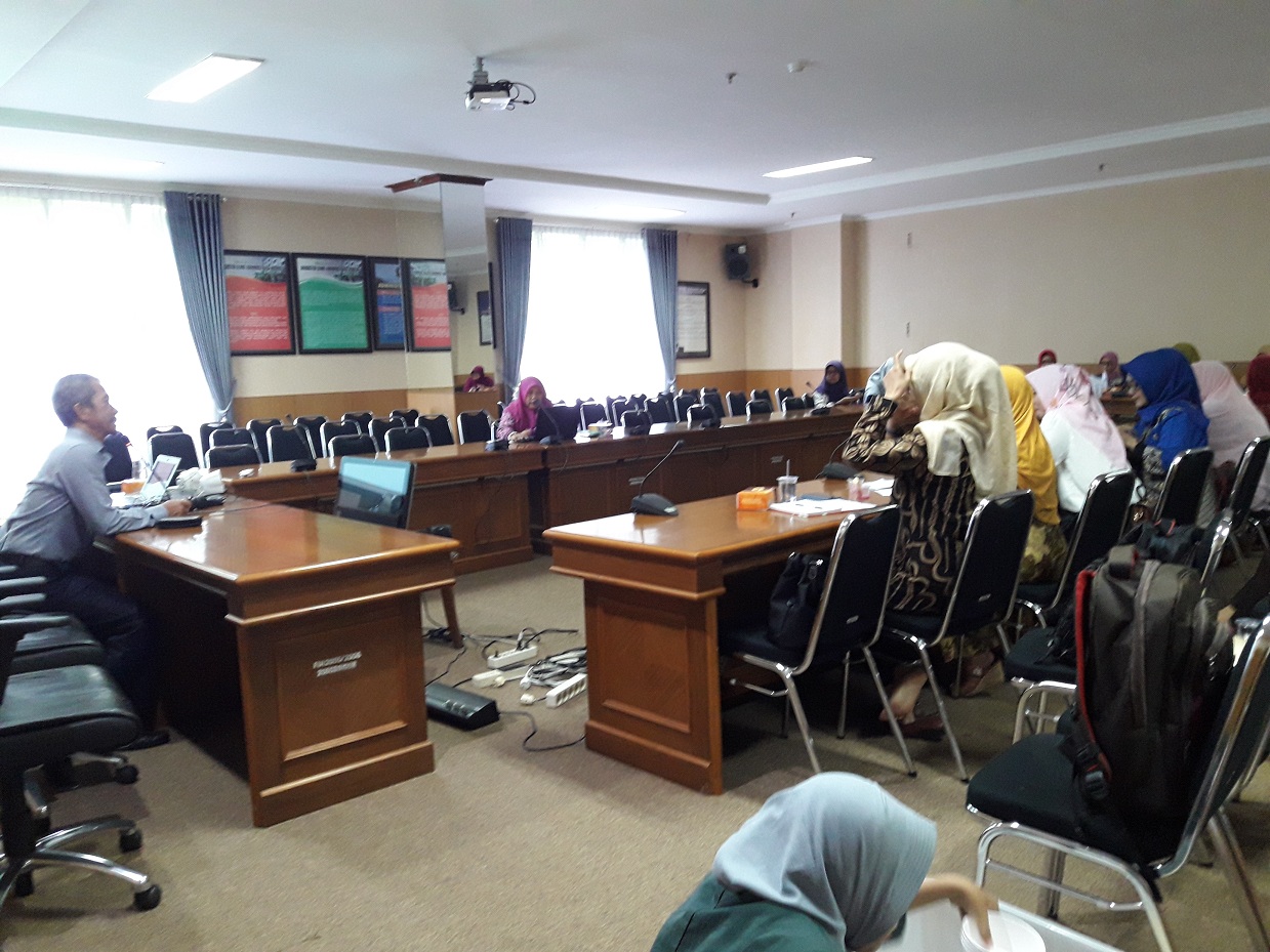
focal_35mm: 28
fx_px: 1027
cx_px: 635
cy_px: 476
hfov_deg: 63.4
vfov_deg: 49.7
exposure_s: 1/17
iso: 250
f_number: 1.9
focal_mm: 3.7
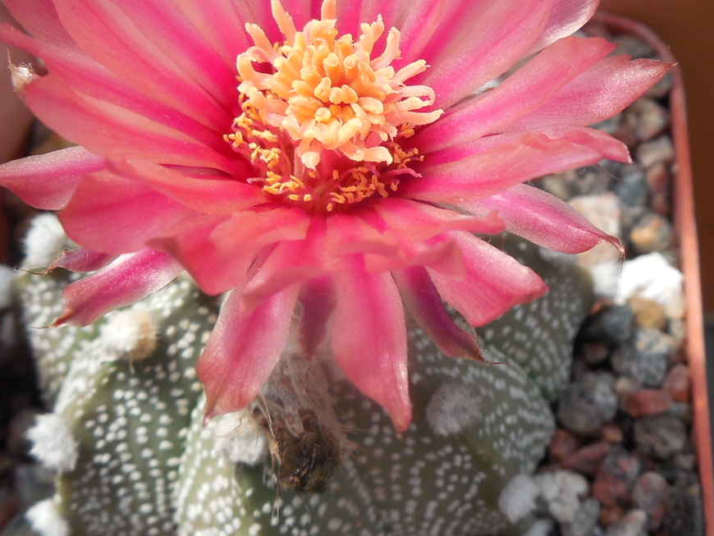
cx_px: 414
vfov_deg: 25.4
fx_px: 1176
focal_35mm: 57
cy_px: 151
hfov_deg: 33.7
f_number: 3.6
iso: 125
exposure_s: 1/400
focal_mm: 5.6
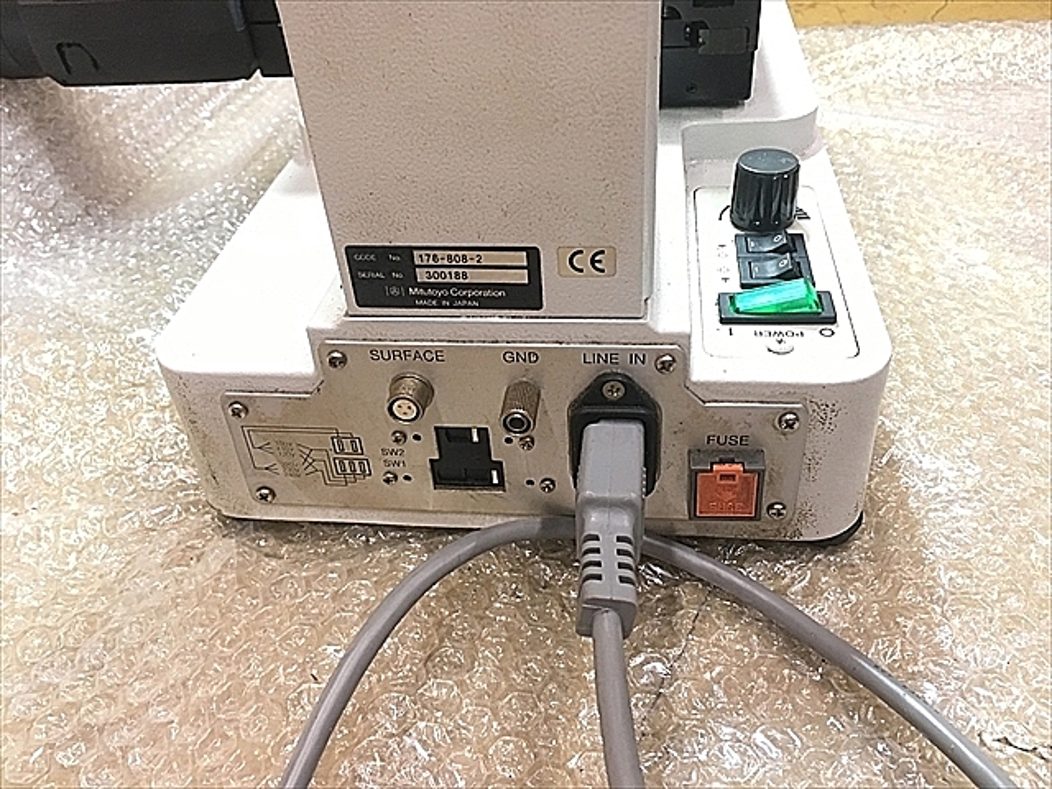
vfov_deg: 48.2
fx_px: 881
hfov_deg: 61.7
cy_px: 394
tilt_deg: -38.6
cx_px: 526
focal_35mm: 29
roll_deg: +6.0
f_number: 2.2
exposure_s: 1/30
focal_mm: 4.15
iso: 125
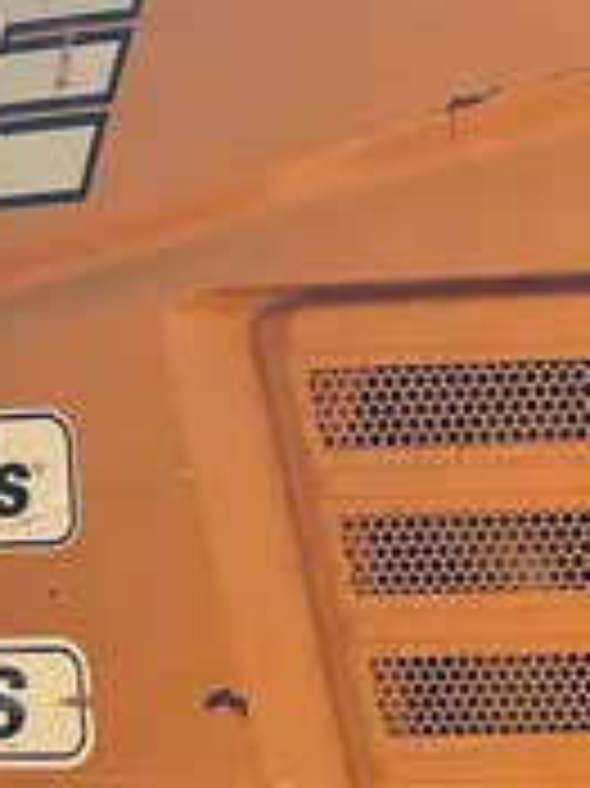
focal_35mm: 109
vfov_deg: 17.4
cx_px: 676
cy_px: 889
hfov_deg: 13.3
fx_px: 2480
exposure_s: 1/1064
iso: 64
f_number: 1.6
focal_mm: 5.96
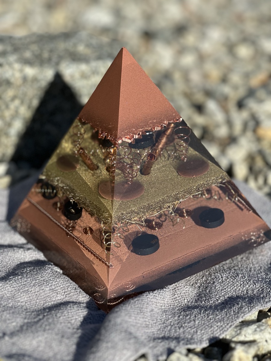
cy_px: 180
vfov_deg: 25.3
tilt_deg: -25.1
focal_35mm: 77
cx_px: 136
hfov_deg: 19.1
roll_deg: +0.2
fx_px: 804
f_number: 2.8
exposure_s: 1/426
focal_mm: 9
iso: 32
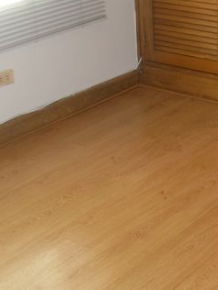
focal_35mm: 78
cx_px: 188
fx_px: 655
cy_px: 189
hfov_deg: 18.6
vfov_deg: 24.9
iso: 100
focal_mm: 6.3
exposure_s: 1/45
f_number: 2.8
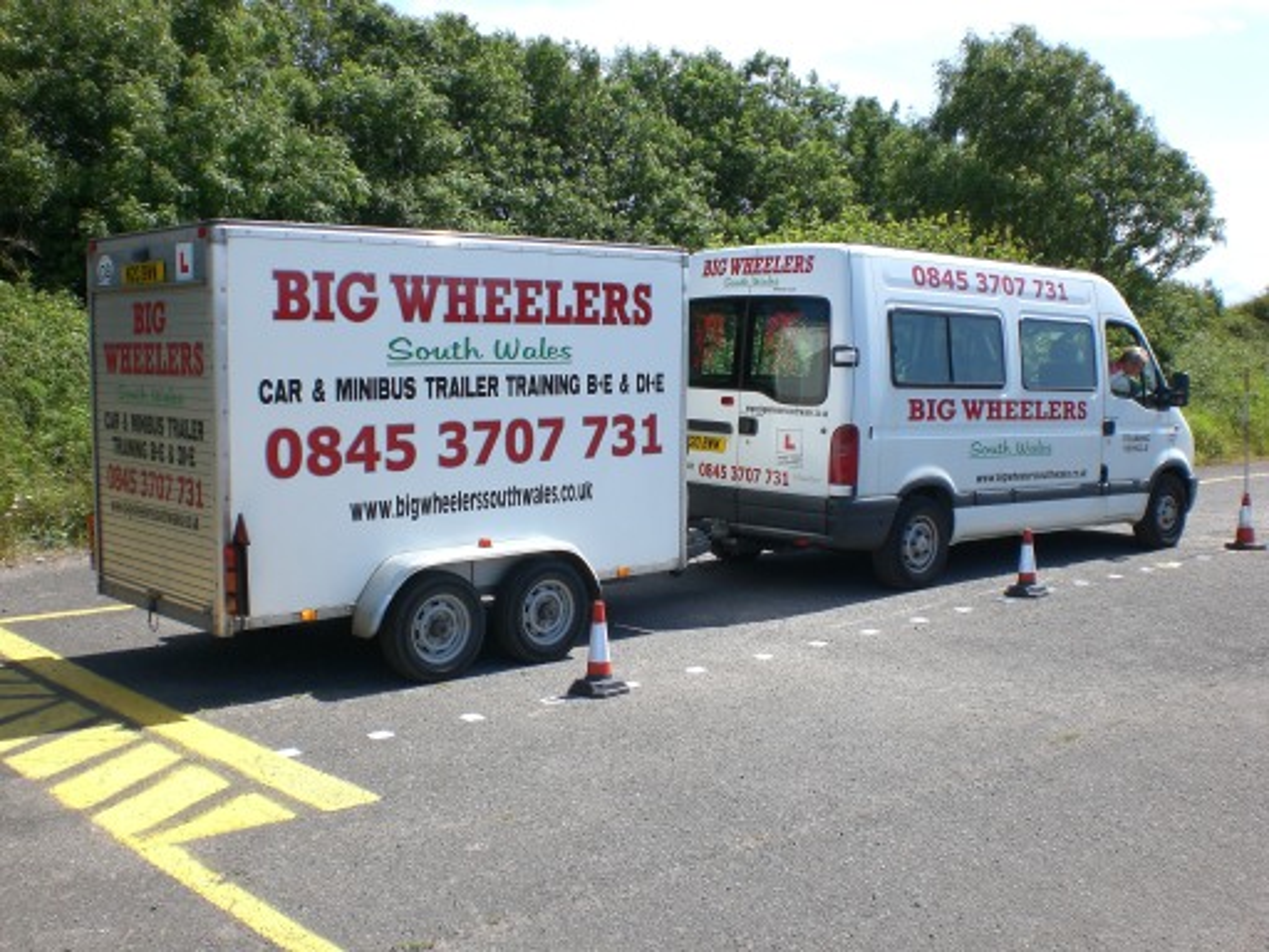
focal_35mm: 38
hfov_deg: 49.0
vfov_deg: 37.7
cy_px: 476
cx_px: 634
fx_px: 1393
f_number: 4.4
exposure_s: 1/320
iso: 50
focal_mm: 6.3
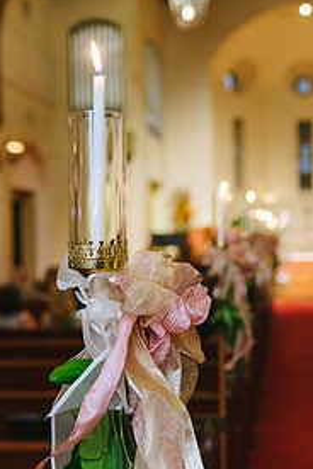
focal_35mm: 57
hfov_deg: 23.7
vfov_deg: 35.0
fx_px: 743
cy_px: 257
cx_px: 201
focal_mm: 35
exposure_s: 1/160
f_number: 2.2
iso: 1600
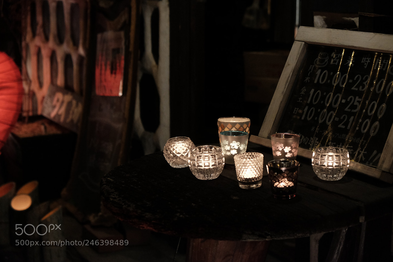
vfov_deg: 16.4
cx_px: 196
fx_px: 906
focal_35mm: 83
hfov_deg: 24.5
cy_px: 131
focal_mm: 55
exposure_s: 1/60
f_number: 4
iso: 3200
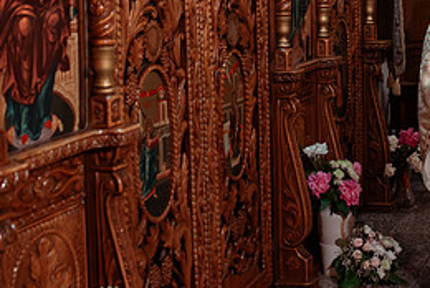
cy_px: 34
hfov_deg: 24.4
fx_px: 933
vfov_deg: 17.3
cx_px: 458
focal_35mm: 78
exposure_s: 1/250
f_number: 2.8
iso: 1600
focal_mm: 35
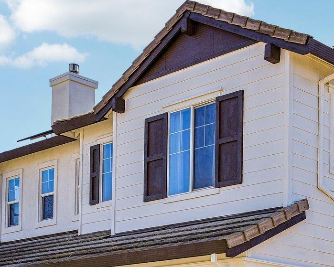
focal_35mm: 77
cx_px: 279
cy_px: 253
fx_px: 761
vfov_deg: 19.5
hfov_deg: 24.3
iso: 100
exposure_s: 1/320
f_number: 8
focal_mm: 28
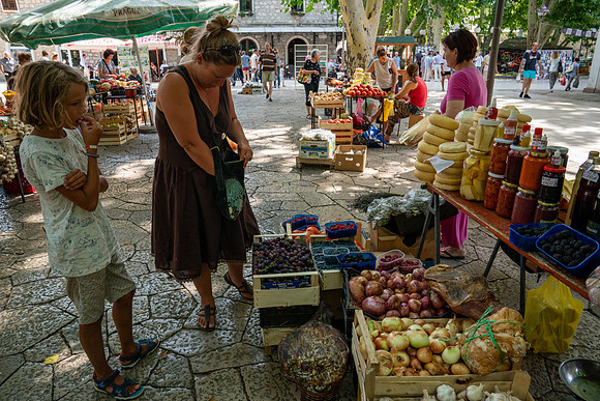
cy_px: 200
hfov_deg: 73.7
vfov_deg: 53.2
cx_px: 300
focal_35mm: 24
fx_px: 400
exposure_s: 1/125
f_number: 7.1
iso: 500
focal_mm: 24
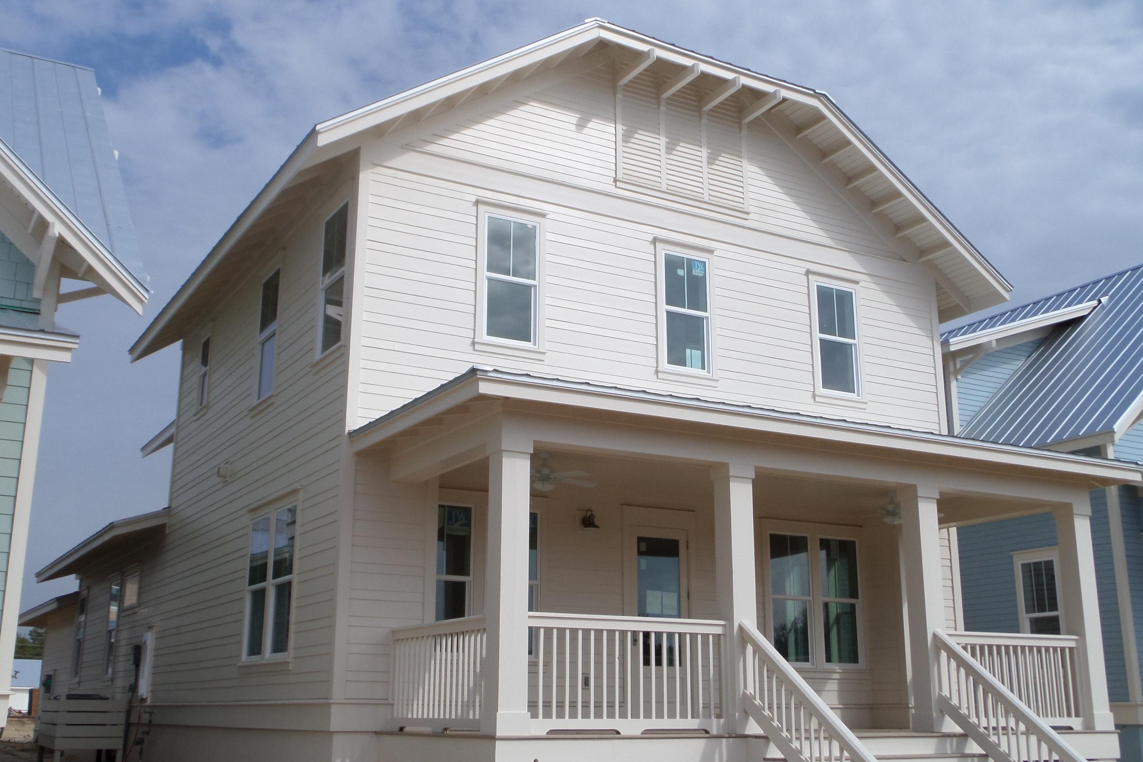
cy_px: 352
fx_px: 1365
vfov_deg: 31.2
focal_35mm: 43
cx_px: 576
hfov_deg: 45.4
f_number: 5.2
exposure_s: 1/1000
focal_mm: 6.8
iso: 80
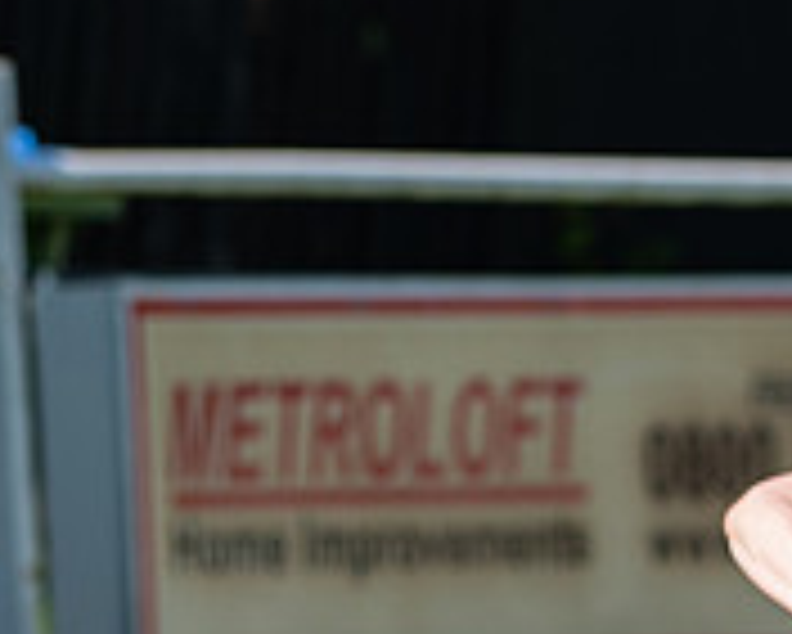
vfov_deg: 1.3
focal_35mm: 1157
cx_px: 993
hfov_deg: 1.7
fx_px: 27135
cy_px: 676
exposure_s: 1/1000
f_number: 3
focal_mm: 135
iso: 50
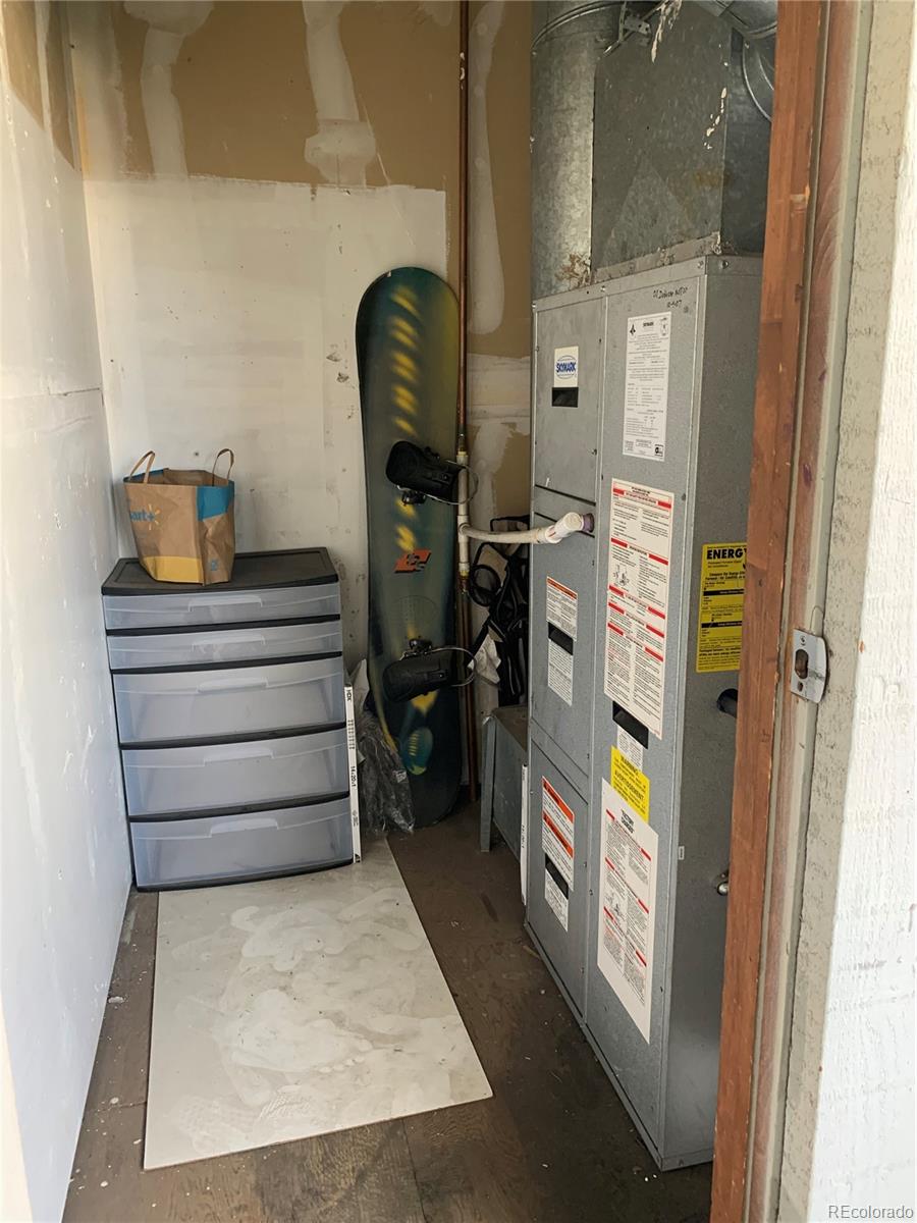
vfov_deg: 67.3
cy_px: 612
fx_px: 918
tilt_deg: -11.3
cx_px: 458
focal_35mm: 26
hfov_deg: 53.1
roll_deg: +1.1
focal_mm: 4.25
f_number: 1.8
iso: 100
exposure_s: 1/60
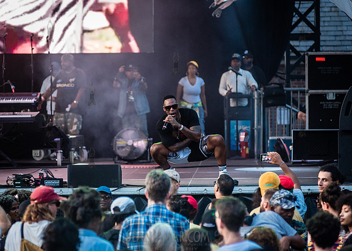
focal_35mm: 206
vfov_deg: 7.0
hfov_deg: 9.8
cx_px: 152
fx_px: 2059
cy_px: 122
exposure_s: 1/500
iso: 2000
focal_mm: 185
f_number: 4
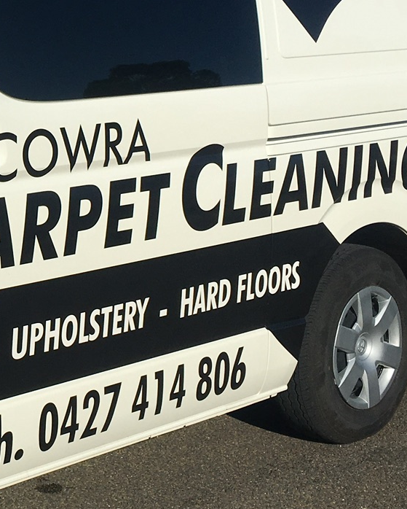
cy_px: 175
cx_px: -103
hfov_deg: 17.5
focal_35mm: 83
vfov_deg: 22.9
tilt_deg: -6.3
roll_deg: -1.8
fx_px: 1249
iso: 25
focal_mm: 4.15
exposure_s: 1/4274
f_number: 2.2
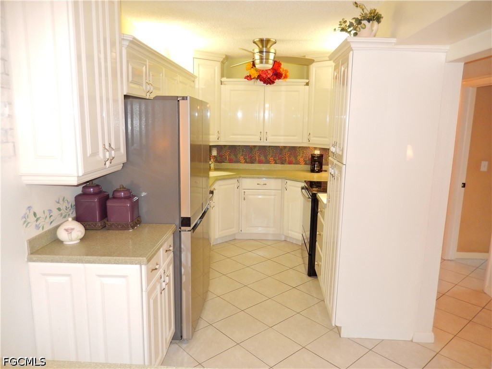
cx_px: 246
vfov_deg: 54.9
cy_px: 184
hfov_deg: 69.4
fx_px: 355
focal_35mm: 25
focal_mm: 4.5
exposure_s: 1/30
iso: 220
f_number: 3.4
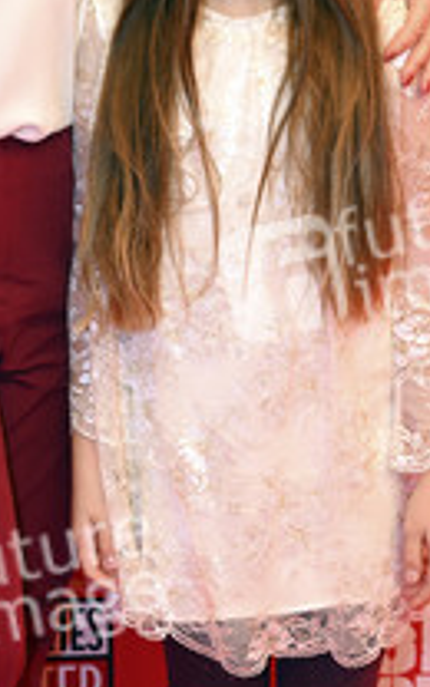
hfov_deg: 13.3
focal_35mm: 98
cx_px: 89
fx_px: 1838
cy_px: 99
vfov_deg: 20.9
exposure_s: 1/125
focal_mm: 50
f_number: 2.8
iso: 1250
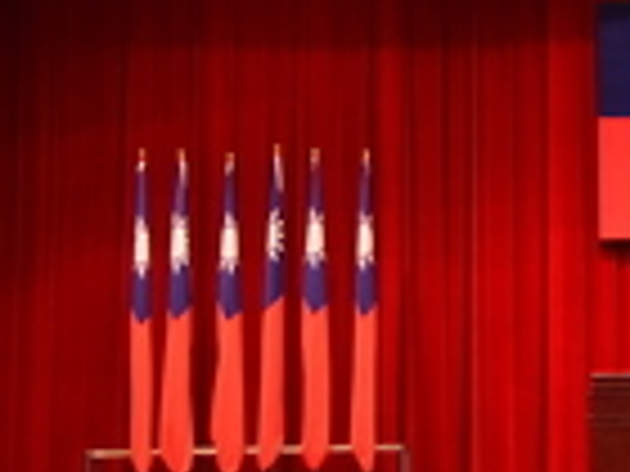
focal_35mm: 140
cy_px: 133
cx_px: 774
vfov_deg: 10.6
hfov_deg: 13.7
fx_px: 2548
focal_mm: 34
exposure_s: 1/125
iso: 2500
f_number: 4.5
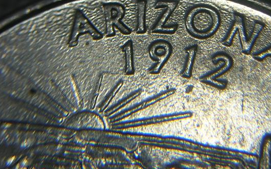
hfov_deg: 21.0
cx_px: 160
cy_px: 74
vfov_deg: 13.2
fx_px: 731
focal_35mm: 99
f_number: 3.9
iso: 100
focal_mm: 10.1
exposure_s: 1/100
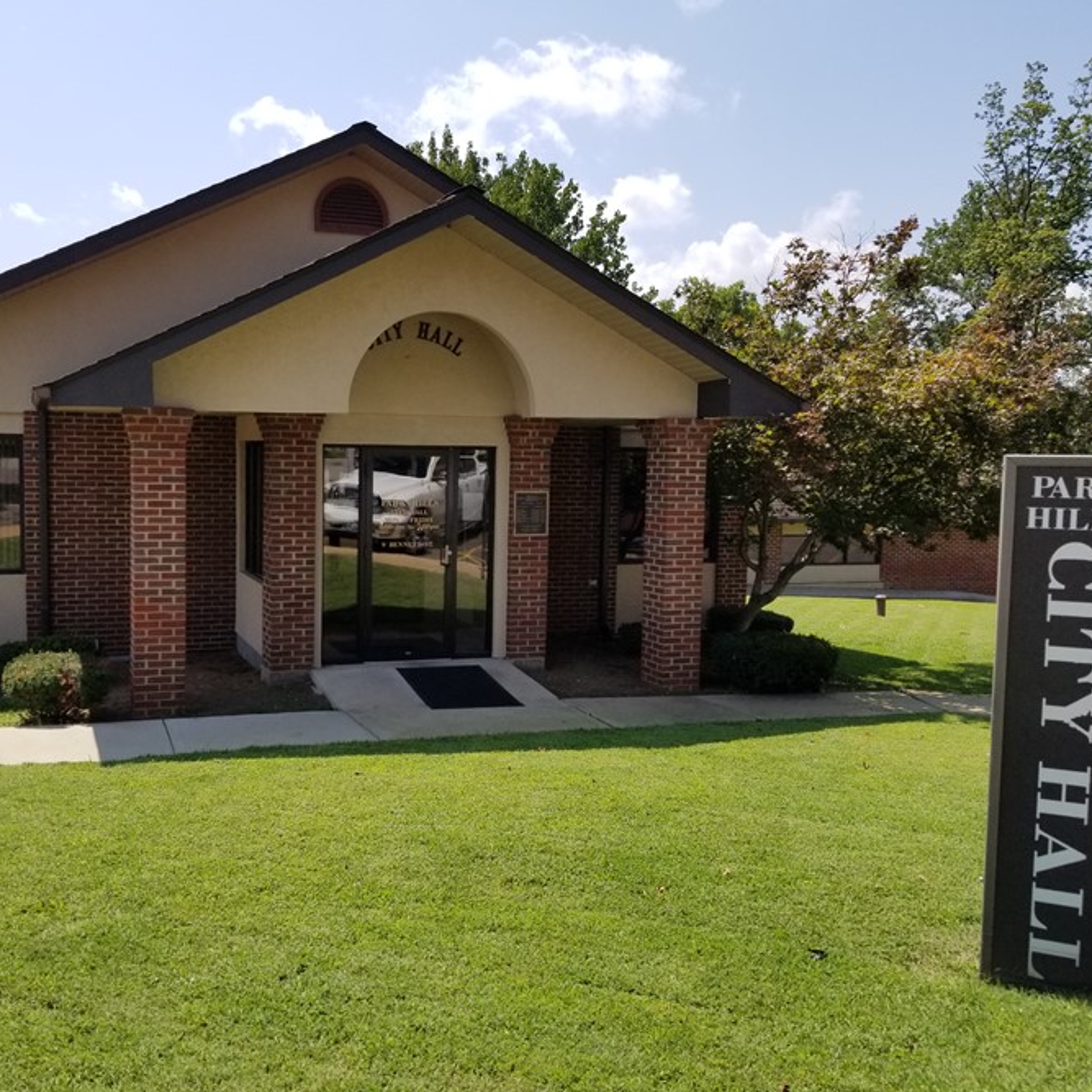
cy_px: 546
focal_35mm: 31
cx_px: 437
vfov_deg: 52.5
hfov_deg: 52.2
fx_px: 1106
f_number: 1.7
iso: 50
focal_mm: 4.3
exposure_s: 1/2544
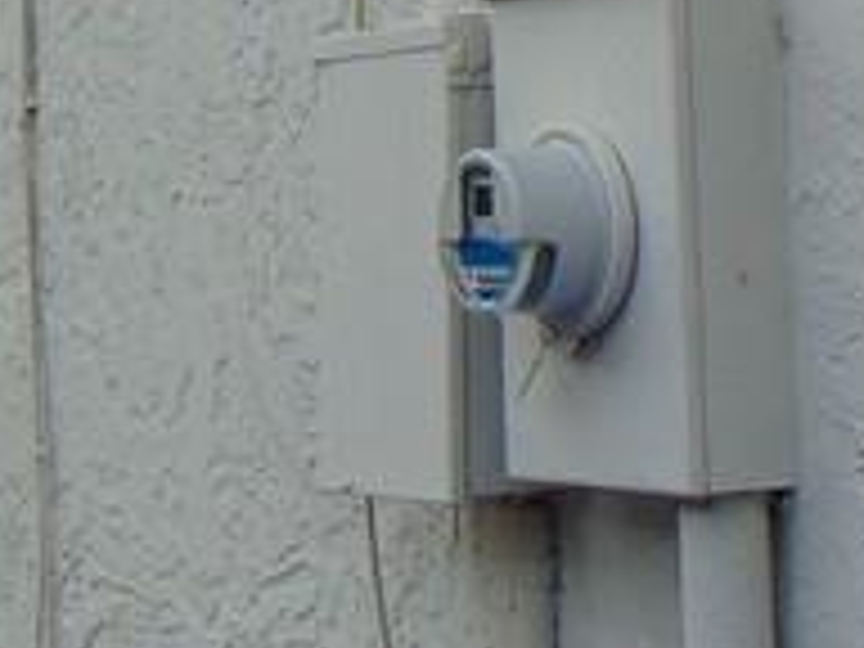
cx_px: 279
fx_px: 3320
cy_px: -144
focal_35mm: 133
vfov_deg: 10.9
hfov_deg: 14.8
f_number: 3
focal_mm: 4.5
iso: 80
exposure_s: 1/1000
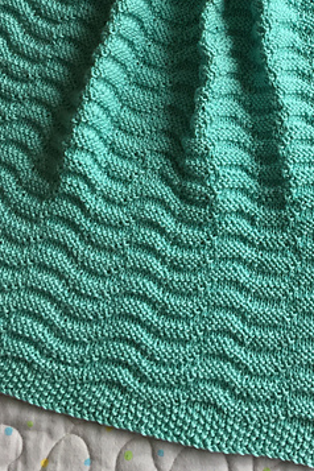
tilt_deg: -78.0
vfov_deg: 35.7
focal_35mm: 54
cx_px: 290
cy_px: 99
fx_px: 706
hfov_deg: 24.3
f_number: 2.2
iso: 32
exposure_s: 1/15
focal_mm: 4.15
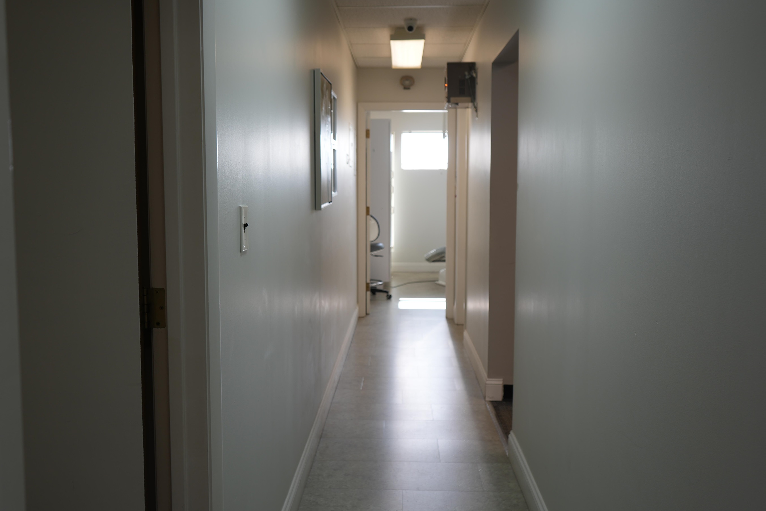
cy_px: 240
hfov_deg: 57.2
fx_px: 702
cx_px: 363
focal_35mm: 33
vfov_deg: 40.0
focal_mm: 29
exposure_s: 1/50
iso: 100
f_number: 4.5
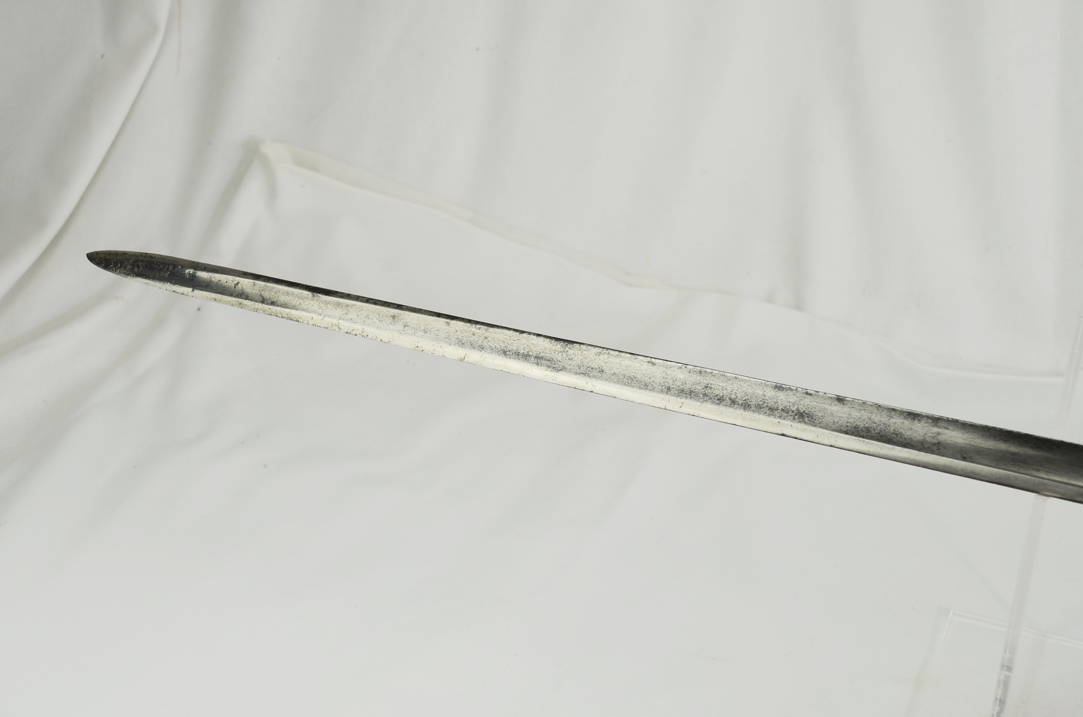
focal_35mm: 60
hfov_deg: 33.5
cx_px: 542
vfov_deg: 22.5
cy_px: 358
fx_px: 1801
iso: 200
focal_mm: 40
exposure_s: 1/160
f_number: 6.3
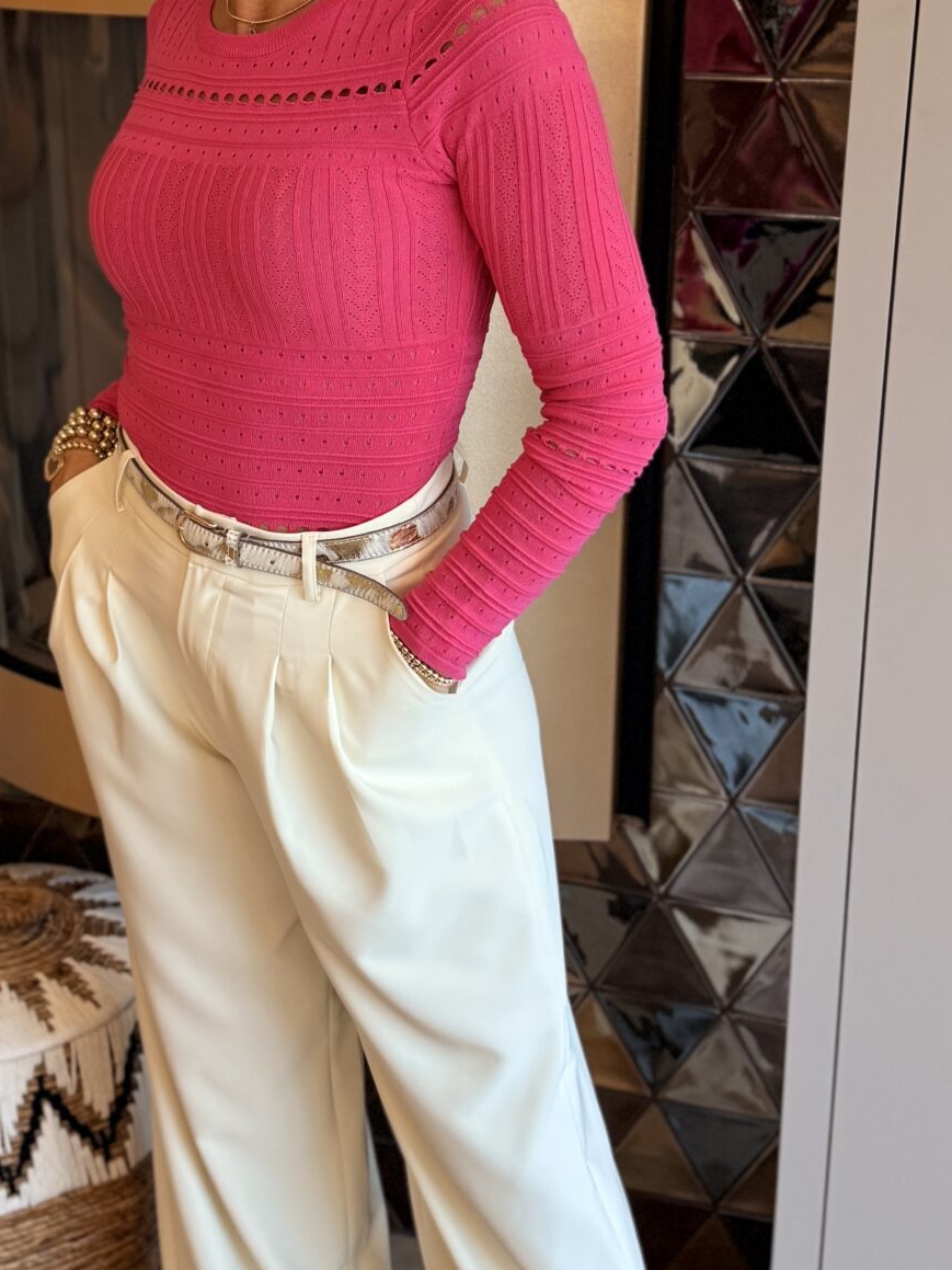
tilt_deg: -16.8
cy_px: 448
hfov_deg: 27.4
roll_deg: +0.8
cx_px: 354
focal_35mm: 53
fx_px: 1944
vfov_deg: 35.9
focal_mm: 6.76
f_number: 1.78
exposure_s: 1/100
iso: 160
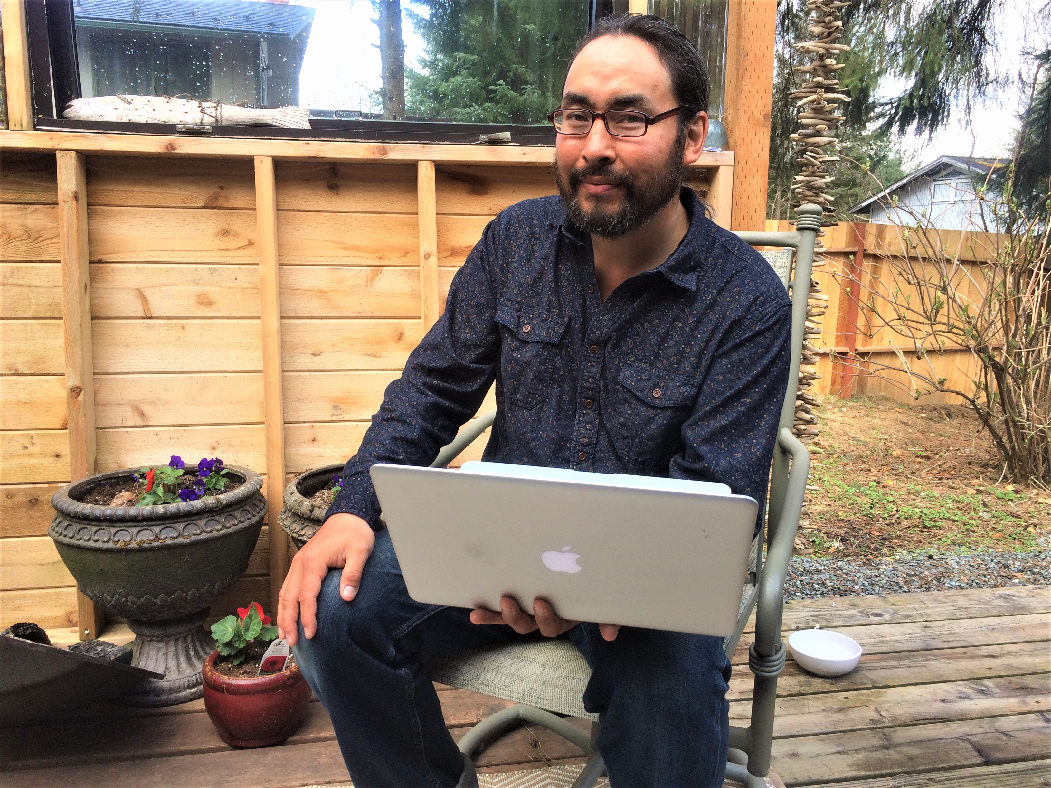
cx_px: 526
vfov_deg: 48.2
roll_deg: -1.0
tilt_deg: -9.9
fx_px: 880
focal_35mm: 29
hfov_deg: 61.7
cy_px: 394
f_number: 2.2
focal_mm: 4.15
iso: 32
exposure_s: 1/206
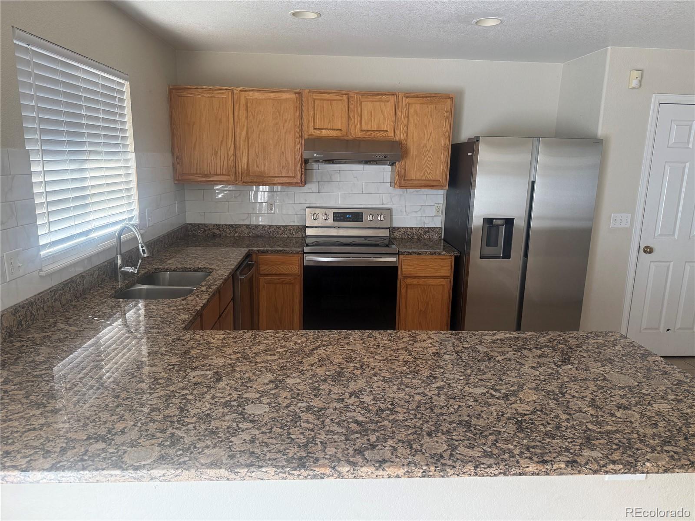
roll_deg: -1.4
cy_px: 260
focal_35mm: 24
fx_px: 482
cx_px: 348
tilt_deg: -11.5
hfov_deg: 71.6
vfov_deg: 56.8
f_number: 1.78
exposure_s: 1/243
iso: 200
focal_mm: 6.76
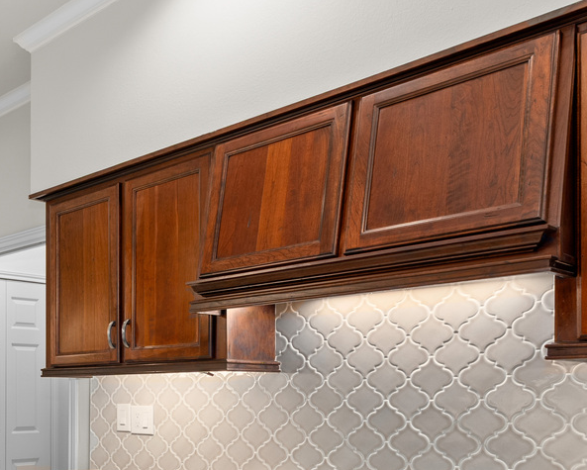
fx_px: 713
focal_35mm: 41
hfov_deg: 37.1
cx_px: -68
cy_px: 406
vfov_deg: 34.8
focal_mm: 16
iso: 320
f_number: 7.1
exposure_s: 1/1.67
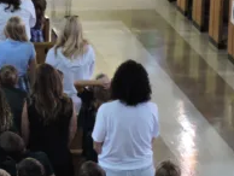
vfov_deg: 7.1
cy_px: -78
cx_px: 32
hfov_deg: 9.6
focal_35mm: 206
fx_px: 1394
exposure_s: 1/15
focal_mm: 10.7
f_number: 3.7
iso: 400
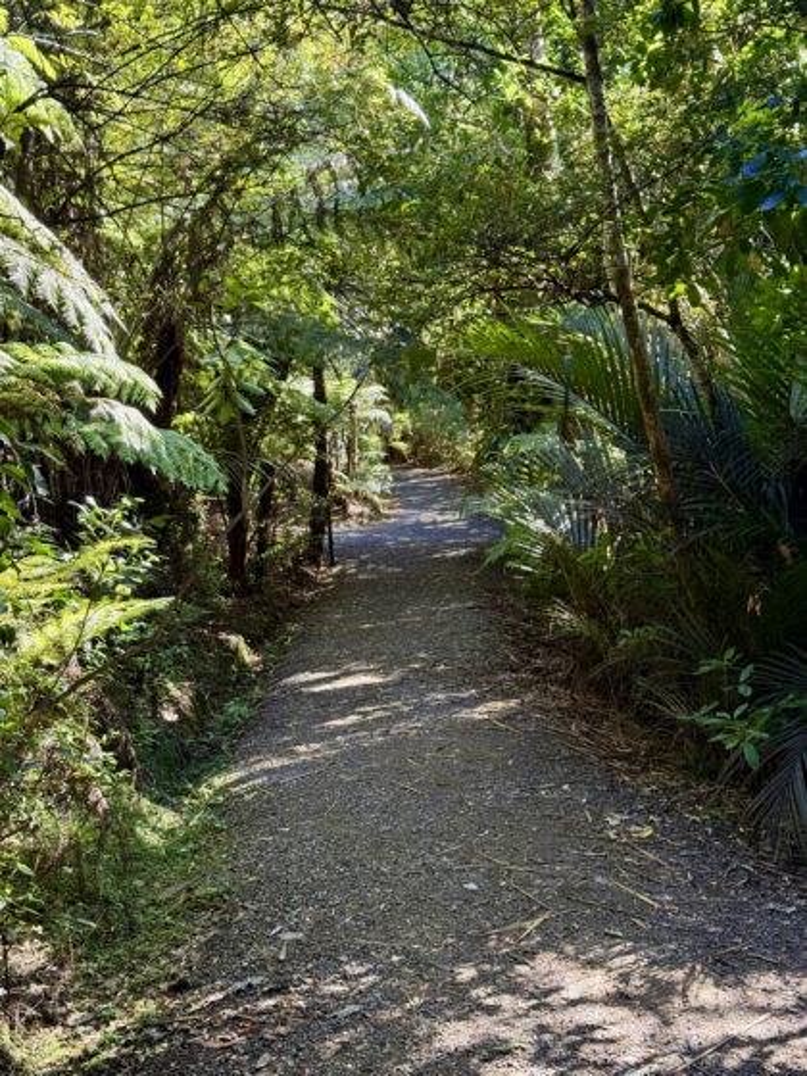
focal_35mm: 48
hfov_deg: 30.3
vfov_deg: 39.7
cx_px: 404
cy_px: 538
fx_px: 1492
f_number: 1.78
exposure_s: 1/173
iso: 200
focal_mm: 6.76
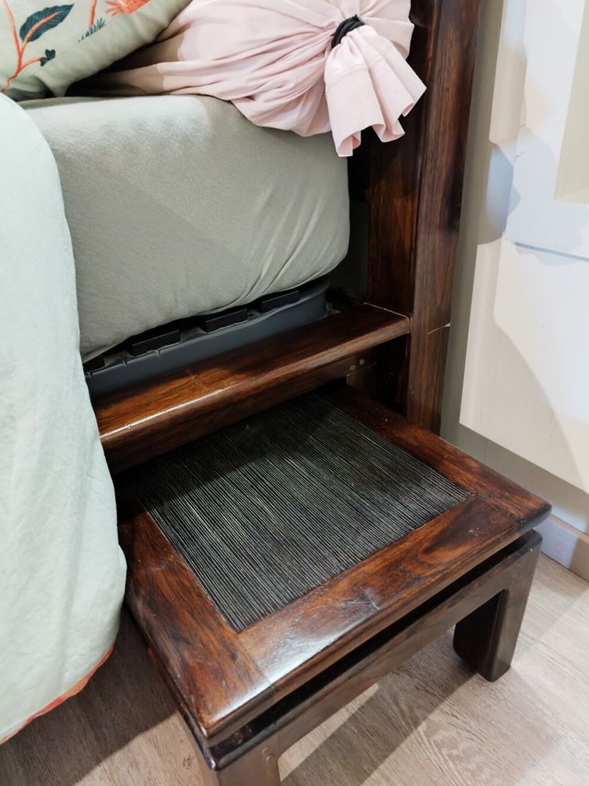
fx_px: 567
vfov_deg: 69.4
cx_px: 294
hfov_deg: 54.9
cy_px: 393
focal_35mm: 25
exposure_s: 1/12.5
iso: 3000
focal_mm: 5.95
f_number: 1.89
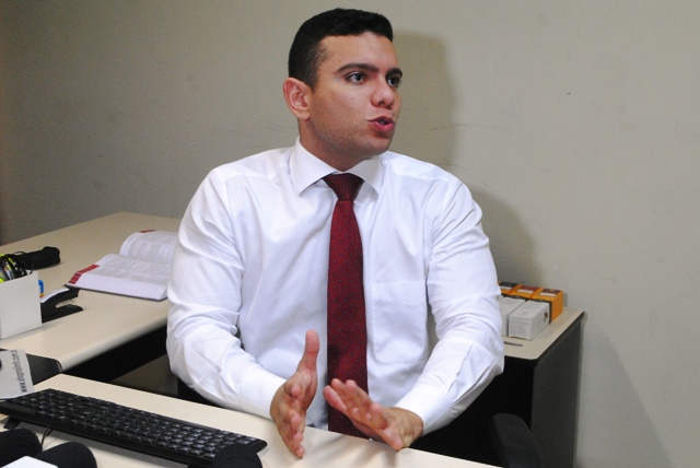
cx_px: 350
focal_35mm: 54
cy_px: 234
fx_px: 1051
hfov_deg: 36.8
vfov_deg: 25.1
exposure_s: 1/40
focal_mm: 36
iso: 1600
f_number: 7.1
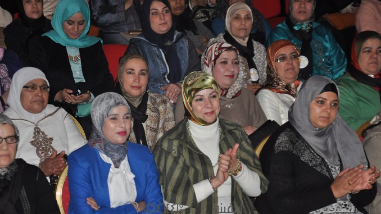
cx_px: 192
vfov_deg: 10.9
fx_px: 1121
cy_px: 126
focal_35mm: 111
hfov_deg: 19.3
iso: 800
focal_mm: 70
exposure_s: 1/60
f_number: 5.3
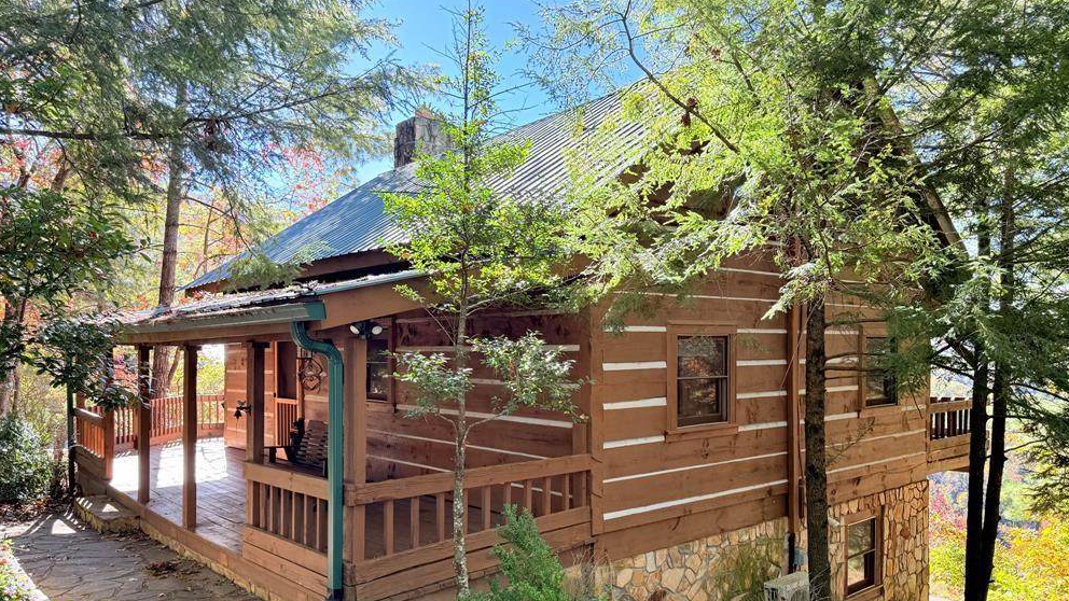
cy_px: 368
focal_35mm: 27
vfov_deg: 42.6
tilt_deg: -0.8
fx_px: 765
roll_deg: +0.9
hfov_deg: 69.9
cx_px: 546
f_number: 1.78
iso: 100
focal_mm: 6.76
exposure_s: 1/391
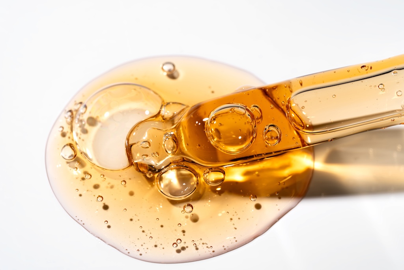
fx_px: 1178
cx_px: 202
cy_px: 135
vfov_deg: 13.0
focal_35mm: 105
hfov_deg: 19.5
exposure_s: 1/160
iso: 100
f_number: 14
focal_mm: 105
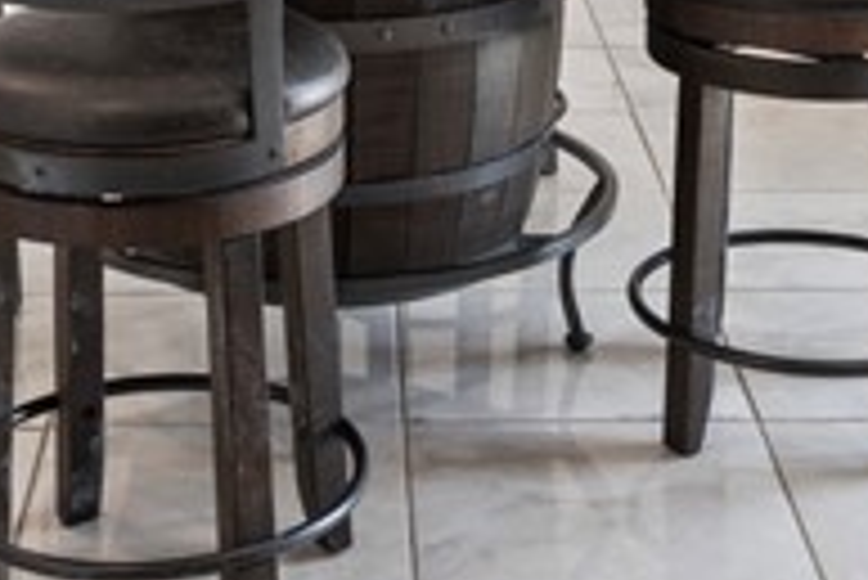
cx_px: 355
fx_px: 2239
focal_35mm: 93
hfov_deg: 21.9
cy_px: -526
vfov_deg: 13.1
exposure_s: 1/2
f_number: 9
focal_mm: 16.5
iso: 100
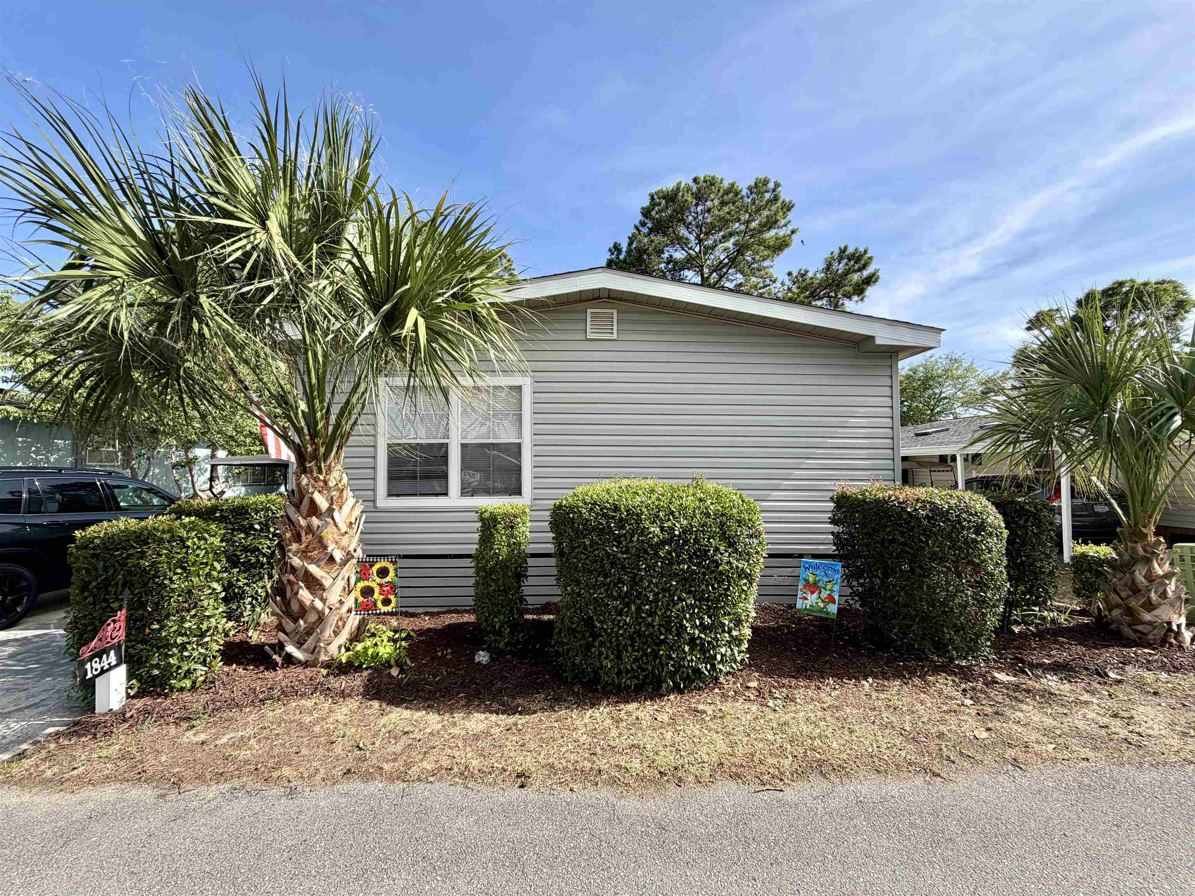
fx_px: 483
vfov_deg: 85.7
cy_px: 448
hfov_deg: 102.1
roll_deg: -0.5
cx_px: 598
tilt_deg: +4.0
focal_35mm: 14
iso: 32
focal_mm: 2.22
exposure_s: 1/770
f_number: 2.2
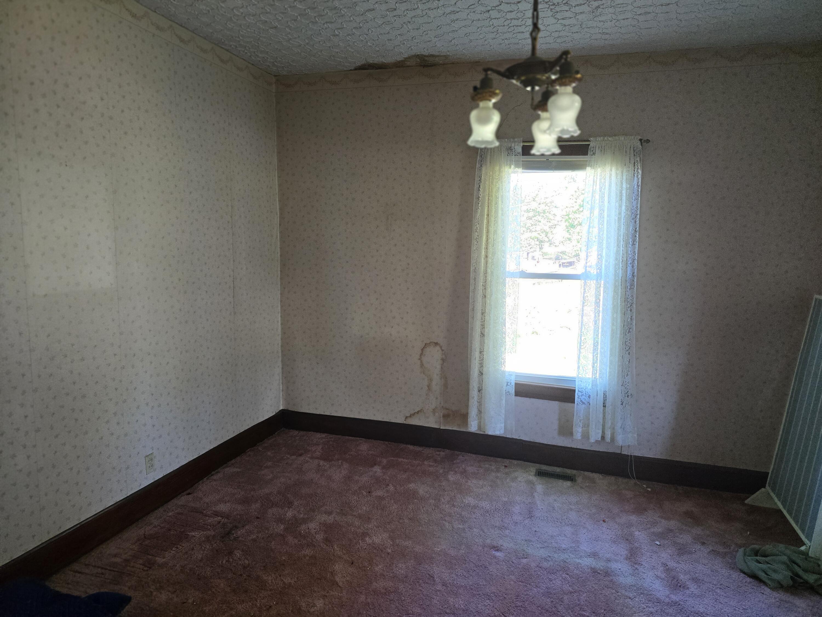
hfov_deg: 73.9
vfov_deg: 58.9
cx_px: 411
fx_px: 546
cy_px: 308
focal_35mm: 23
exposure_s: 1/120
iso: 320
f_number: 1.7
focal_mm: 6.3
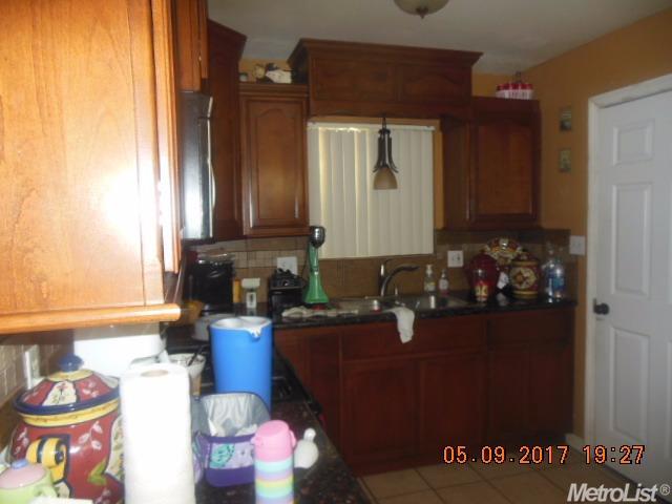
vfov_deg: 54.9
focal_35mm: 25
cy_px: 252
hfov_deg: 69.4
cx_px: 336
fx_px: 485
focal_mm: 4.5
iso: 200
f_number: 3.2
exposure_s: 1/25
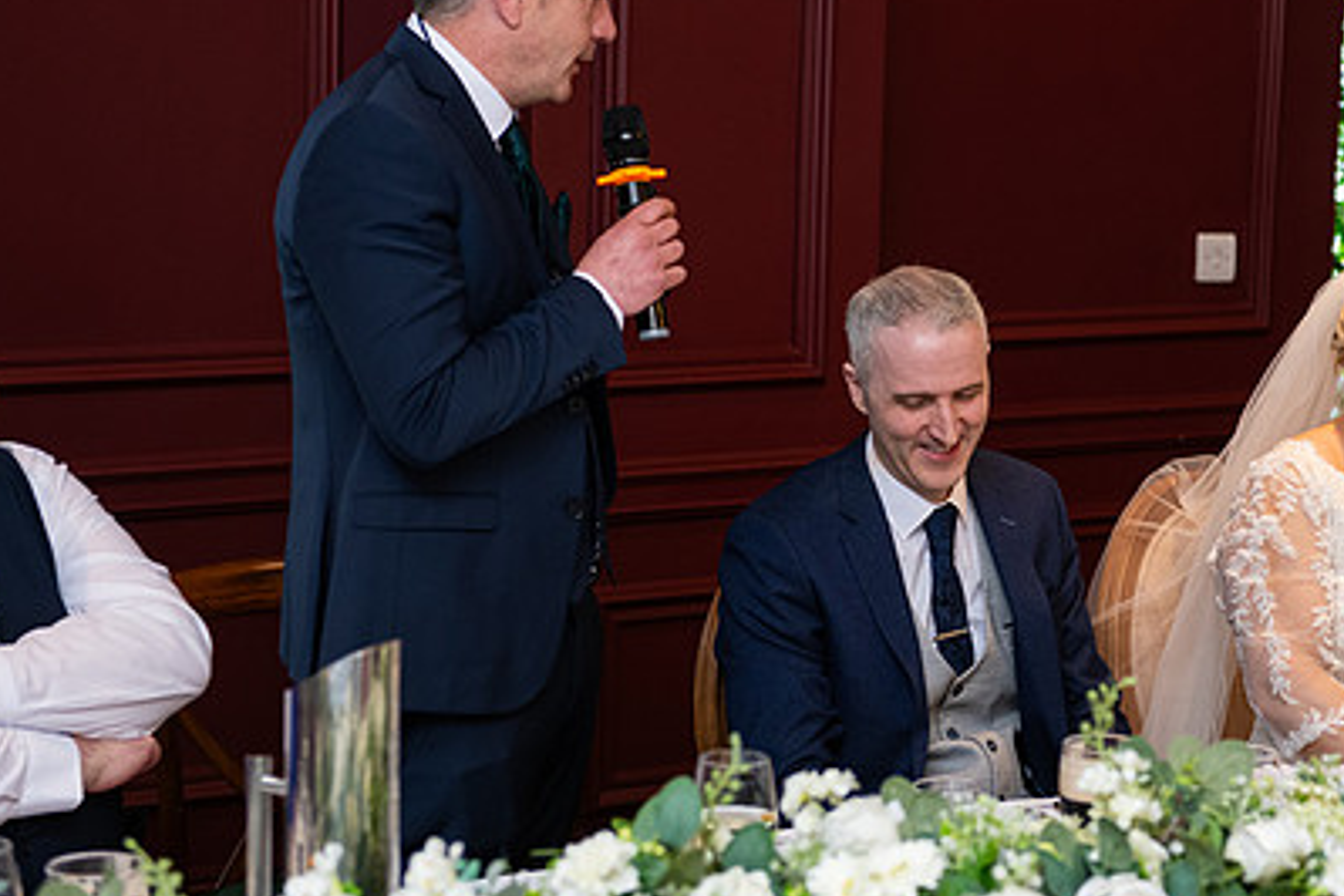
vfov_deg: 14.2
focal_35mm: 96
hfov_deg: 21.1
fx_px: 3584
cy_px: 332
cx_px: 930
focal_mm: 66
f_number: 3.5
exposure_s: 1/160
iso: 800
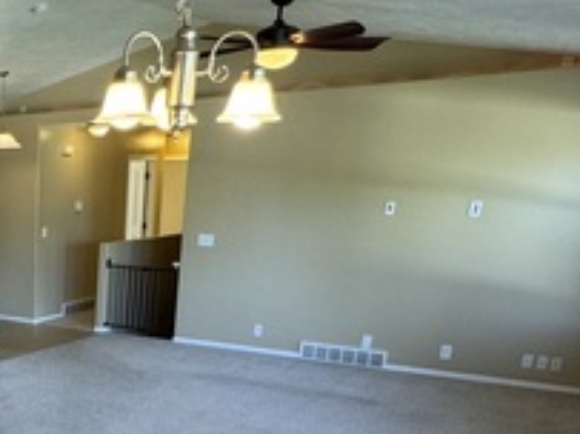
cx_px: -47
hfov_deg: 35.6
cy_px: 437
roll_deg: +0.8
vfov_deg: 29.4
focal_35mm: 46
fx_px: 770
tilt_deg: -19.1
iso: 160
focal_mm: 2.22
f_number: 2.2
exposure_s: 1/60
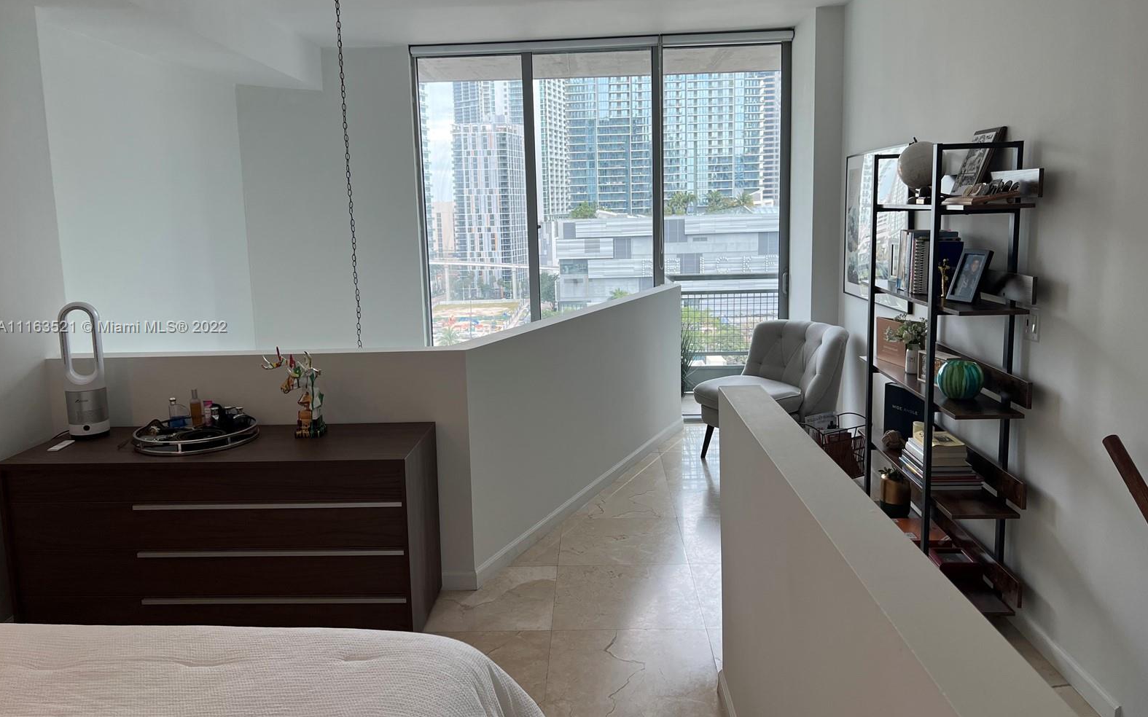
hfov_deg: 66.5
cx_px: 577
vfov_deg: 44.5
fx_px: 876
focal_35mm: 28
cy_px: 328
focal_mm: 5.7
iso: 50
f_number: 1.5
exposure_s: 1/389
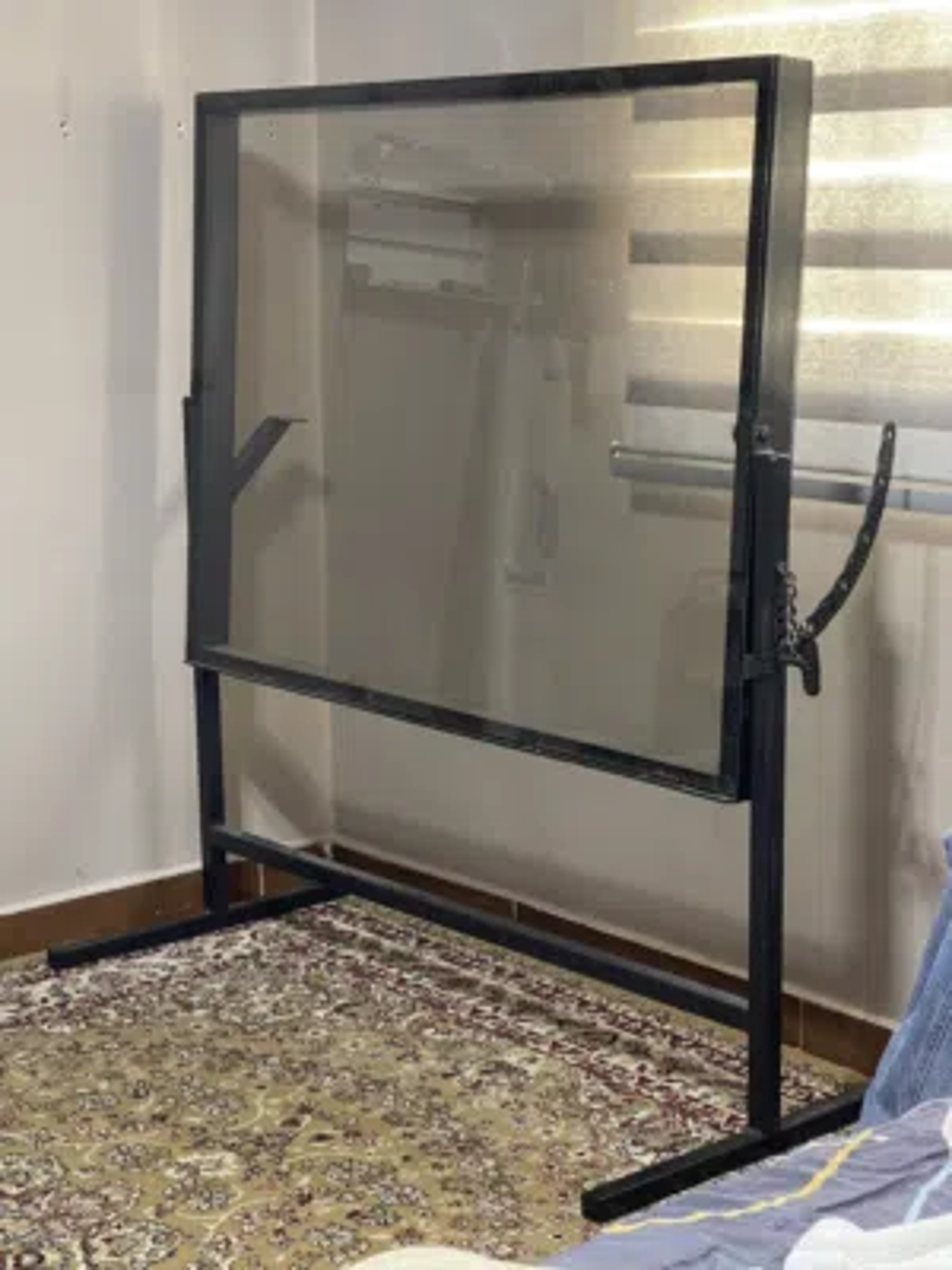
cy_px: 635
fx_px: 2347
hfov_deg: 22.9
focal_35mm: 64
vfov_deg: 30.3
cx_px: 476
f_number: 2.2
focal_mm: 7.5
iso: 320
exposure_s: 1/60
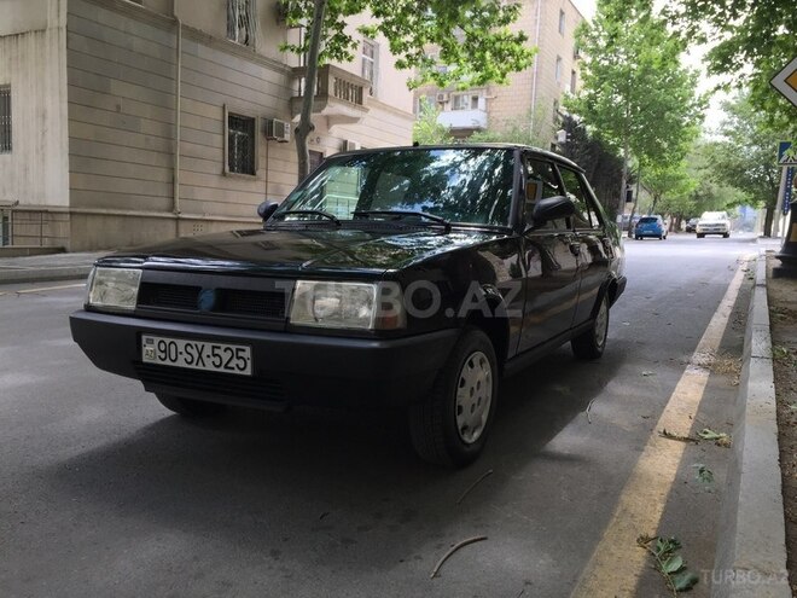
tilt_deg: -4.5
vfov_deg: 48.2
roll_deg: -2.3
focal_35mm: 29
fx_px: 668
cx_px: 398
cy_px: 299
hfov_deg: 61.7
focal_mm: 4.15
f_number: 2.2
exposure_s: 1/353
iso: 32
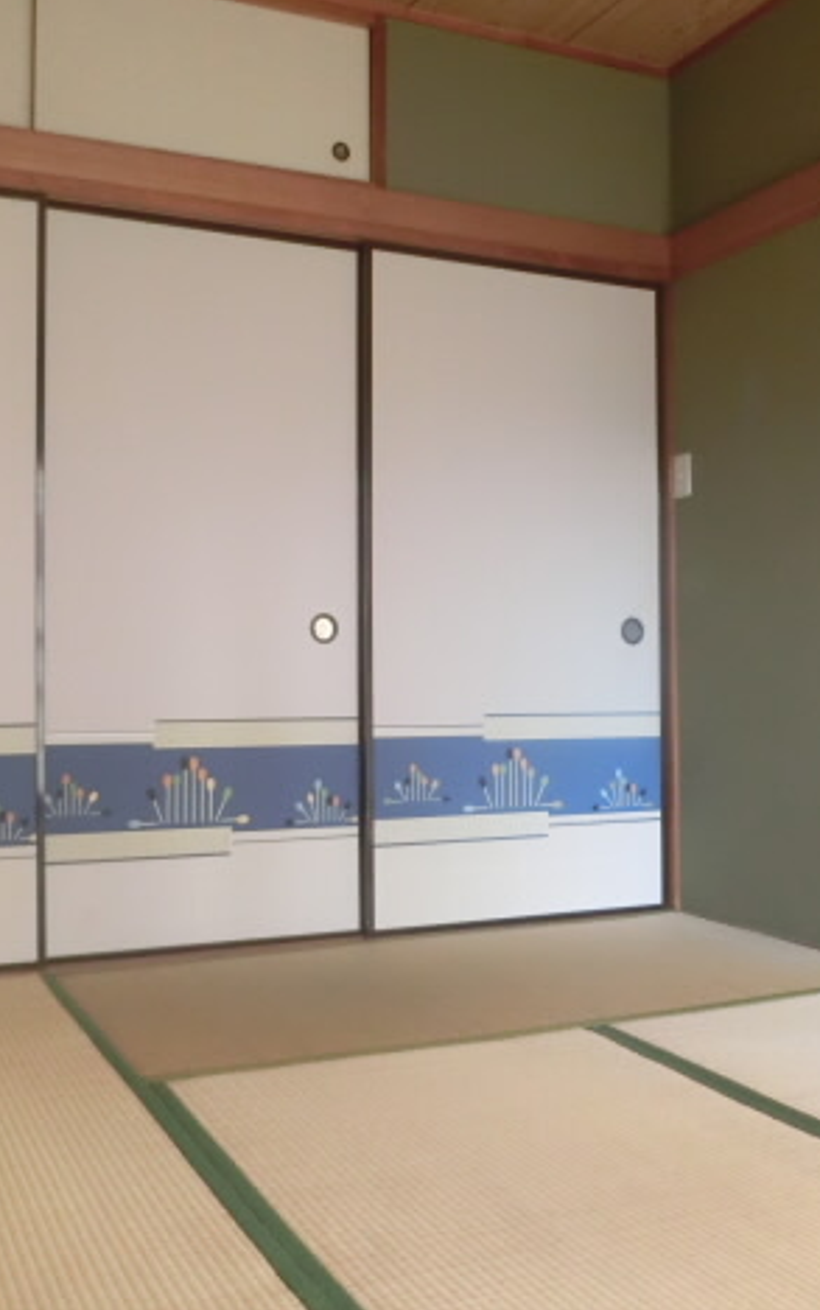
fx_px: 1286
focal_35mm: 36
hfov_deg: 35.3
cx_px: 364
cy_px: 645
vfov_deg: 54.0
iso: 800
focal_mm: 4.5
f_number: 3.5
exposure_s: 1/100
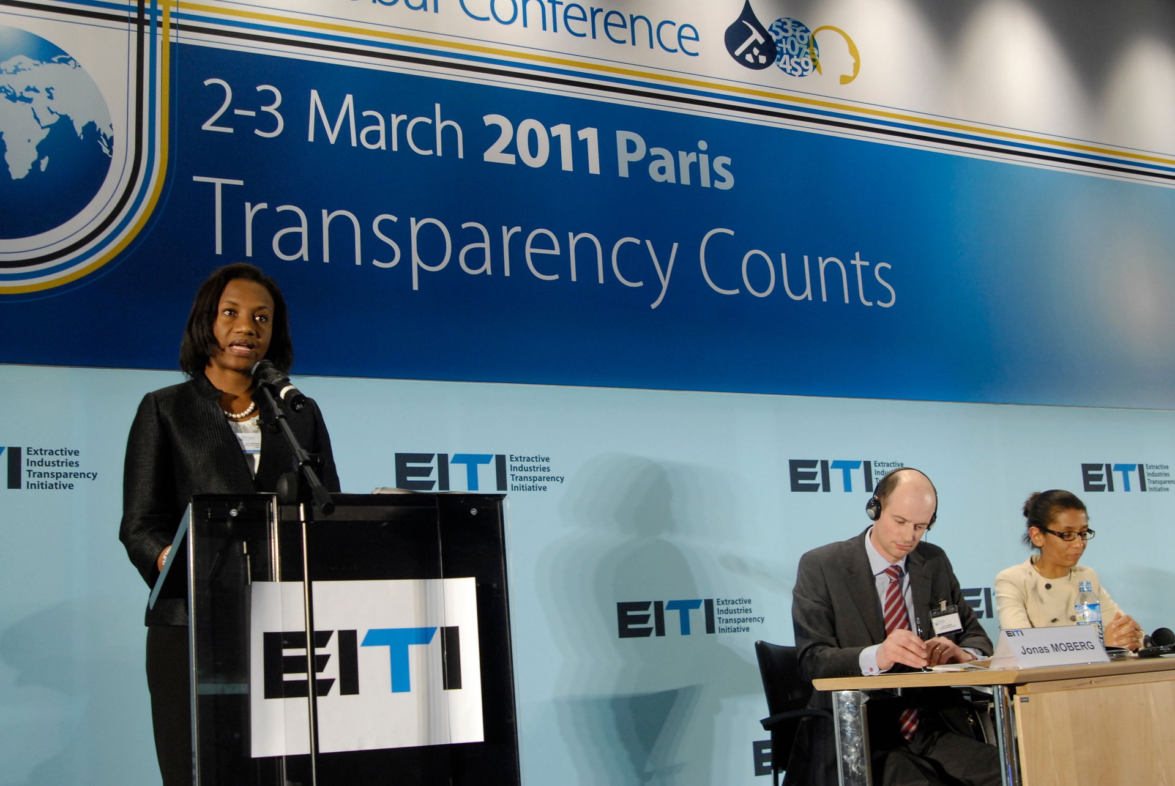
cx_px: 588
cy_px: 393
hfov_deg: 46.4
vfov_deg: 32.0
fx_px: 1372
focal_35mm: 42
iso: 640
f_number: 5
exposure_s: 1/50
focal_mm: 28
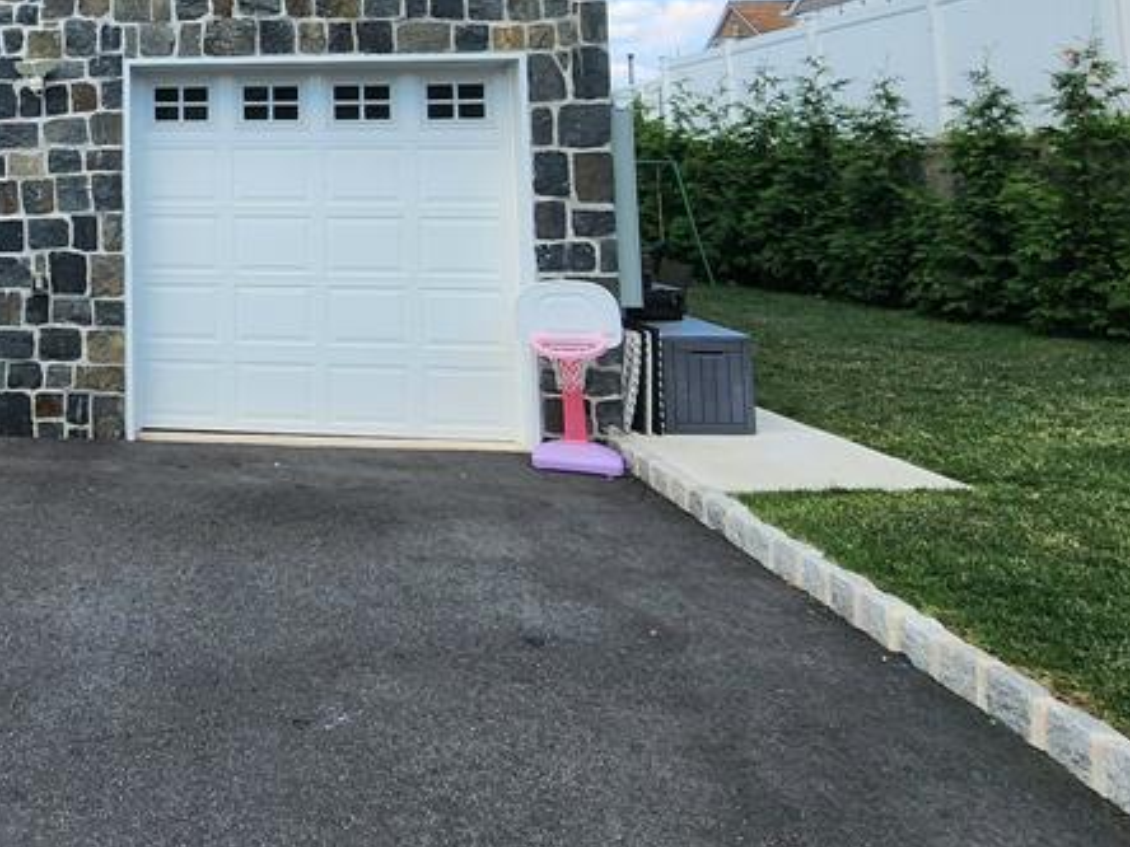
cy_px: 76
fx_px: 979
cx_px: 31
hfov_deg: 50.1
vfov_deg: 42.7
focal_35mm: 30
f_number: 2.2
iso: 50
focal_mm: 2.2
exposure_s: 1/1429
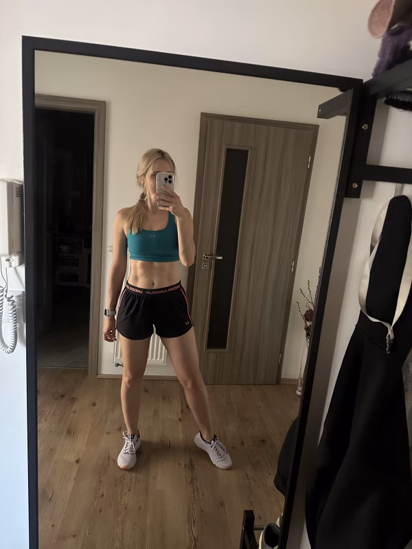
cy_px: 274
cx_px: 206
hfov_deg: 56.8
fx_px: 381
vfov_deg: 71.6
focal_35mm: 24
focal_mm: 6.86
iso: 1250
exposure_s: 1/30
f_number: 1.78
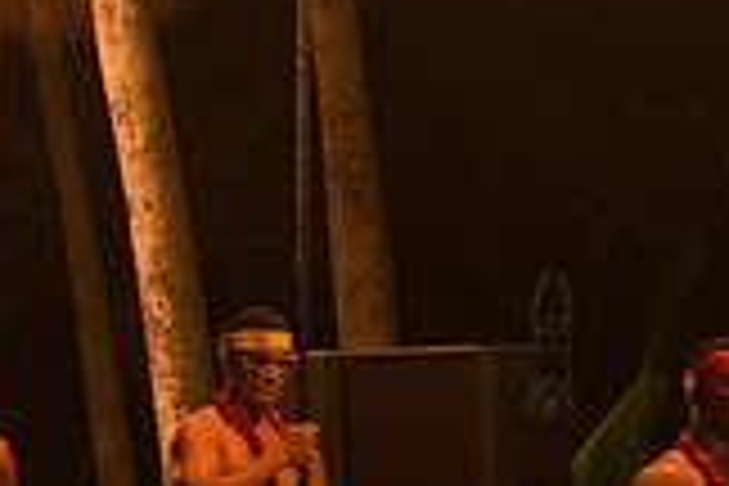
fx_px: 7613
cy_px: 556
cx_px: -32
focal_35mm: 376
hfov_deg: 5.5
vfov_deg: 3.7
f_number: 2.8
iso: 800
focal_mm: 105
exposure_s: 1/60
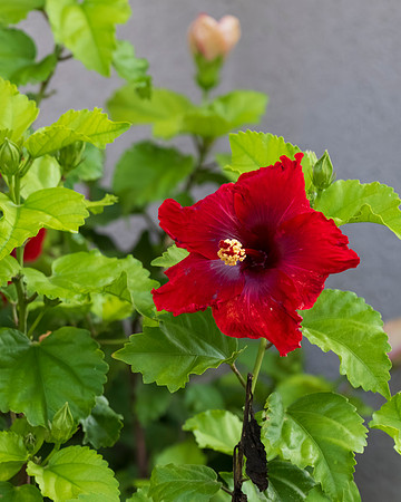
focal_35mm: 1038
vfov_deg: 1.9
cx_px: 155
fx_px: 15396
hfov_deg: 1.5
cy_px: 254
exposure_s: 1/800
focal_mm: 600
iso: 2000
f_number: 7.1
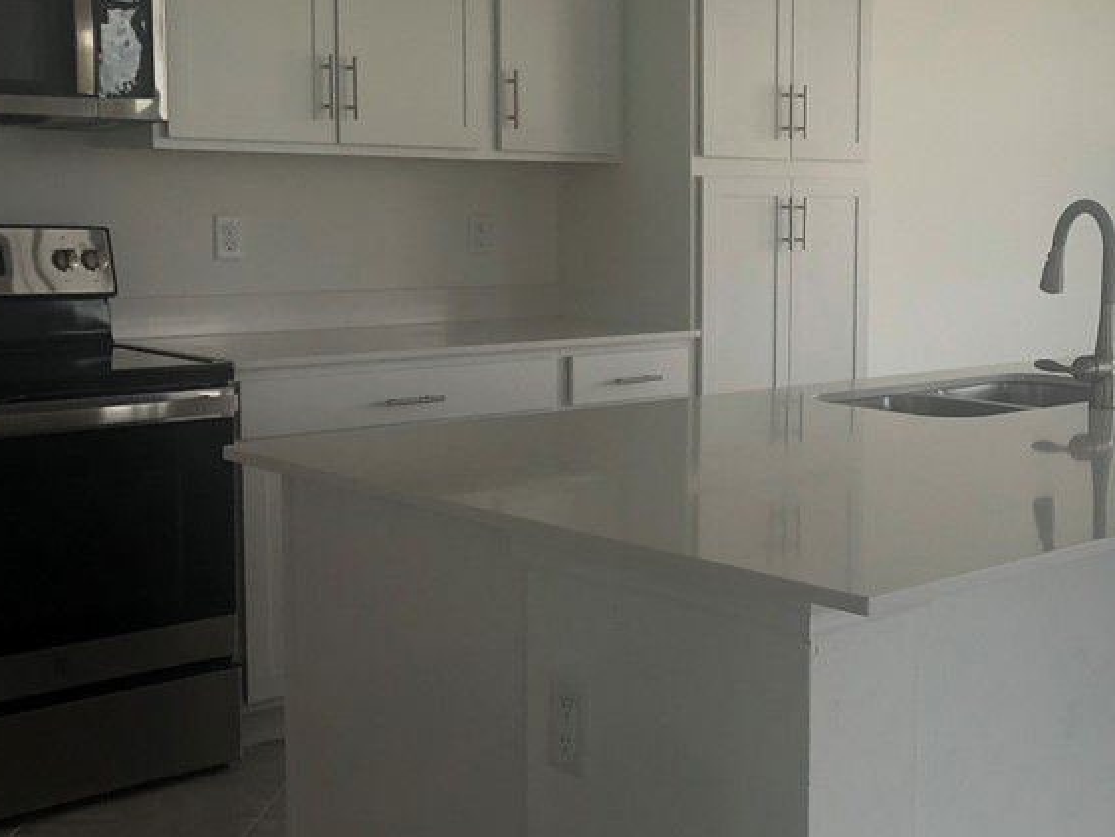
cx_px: 893
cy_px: 379
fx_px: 1643
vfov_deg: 28.6
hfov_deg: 36.2
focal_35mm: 51
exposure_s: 1/120
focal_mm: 3.99
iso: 40
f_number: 1.8
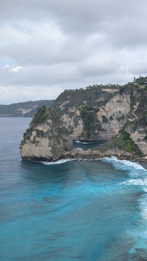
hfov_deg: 30.2
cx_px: 162
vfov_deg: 56.6
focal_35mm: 35
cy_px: 130
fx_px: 243
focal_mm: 6.9
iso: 21
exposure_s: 1/1087
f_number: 1.68
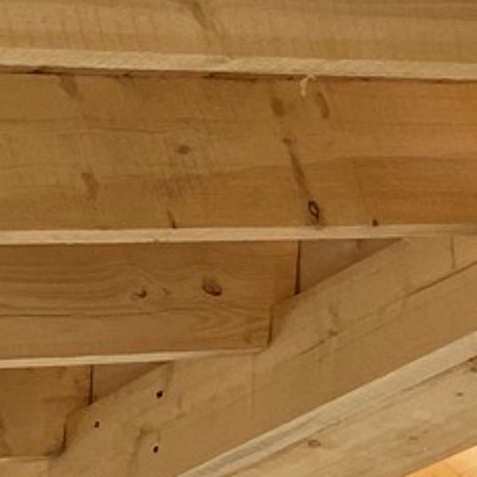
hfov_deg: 8.0
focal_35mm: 203
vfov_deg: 7.7
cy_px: 1355
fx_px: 3165
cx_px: 1145
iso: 32
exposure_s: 1/620
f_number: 1.8
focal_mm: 4.25
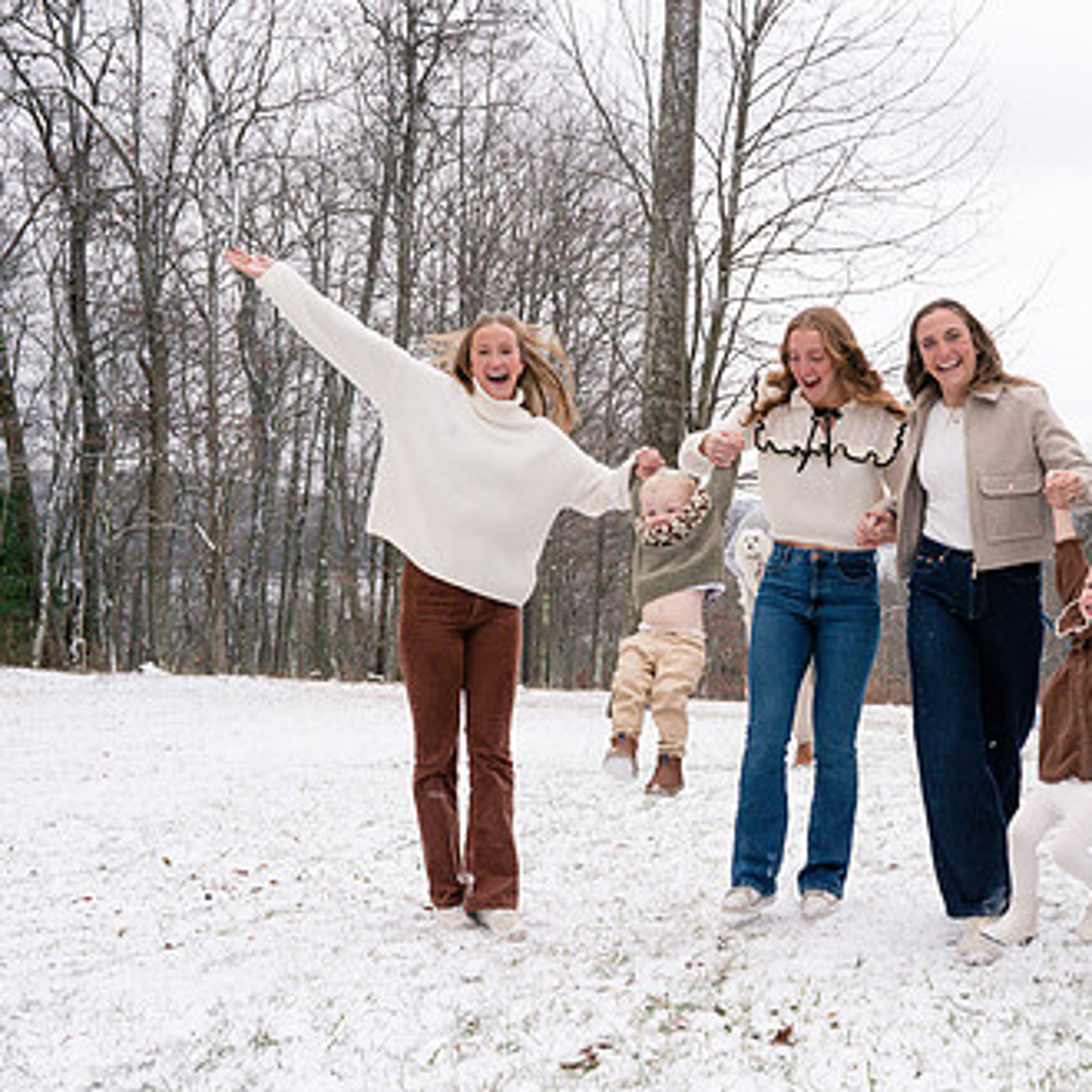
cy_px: 542
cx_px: 776
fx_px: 1392
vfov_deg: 42.8
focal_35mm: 39
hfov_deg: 41.9
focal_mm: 24
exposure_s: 1/250
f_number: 13
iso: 800
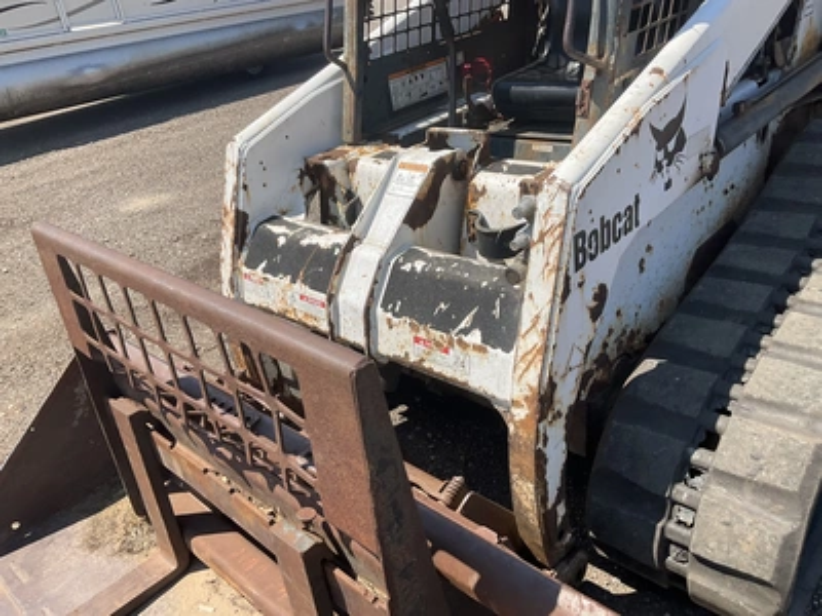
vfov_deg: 48.2
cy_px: 308
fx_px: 689
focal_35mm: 29
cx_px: 411
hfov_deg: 61.7
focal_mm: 3
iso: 25
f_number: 1.8
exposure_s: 1/1342
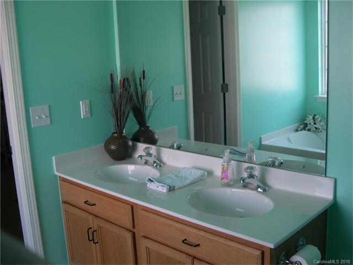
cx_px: 176
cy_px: 132
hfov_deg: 49.0
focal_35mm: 38
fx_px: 388
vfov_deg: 37.7
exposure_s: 1/33.9
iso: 100
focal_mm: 8
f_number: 2.8
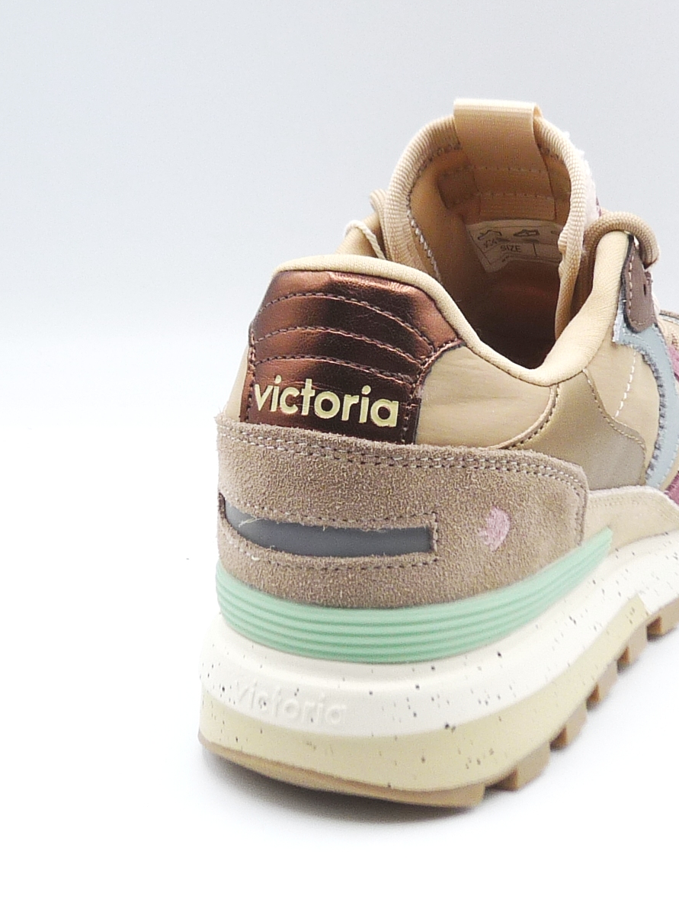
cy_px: 449
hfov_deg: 22.2
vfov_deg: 29.4
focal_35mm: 66
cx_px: 442
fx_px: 1726
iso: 100
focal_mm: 4.9
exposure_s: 1/200
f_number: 4
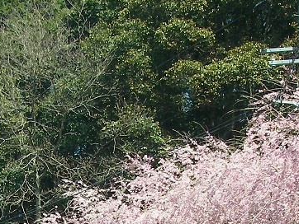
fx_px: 1210
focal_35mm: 140
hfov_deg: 13.9
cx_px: 2
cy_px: 303
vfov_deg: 10.4
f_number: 6.8
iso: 64
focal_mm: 7.3
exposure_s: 1/80
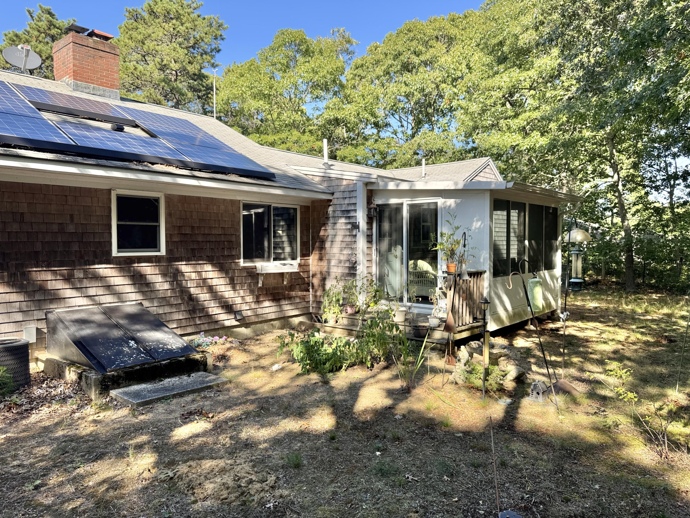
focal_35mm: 24
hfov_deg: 71.6
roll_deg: -0.4
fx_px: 478
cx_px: 345
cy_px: 259
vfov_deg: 56.8
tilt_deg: -1.7
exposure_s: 1/782
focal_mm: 6.76
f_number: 1.78
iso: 80
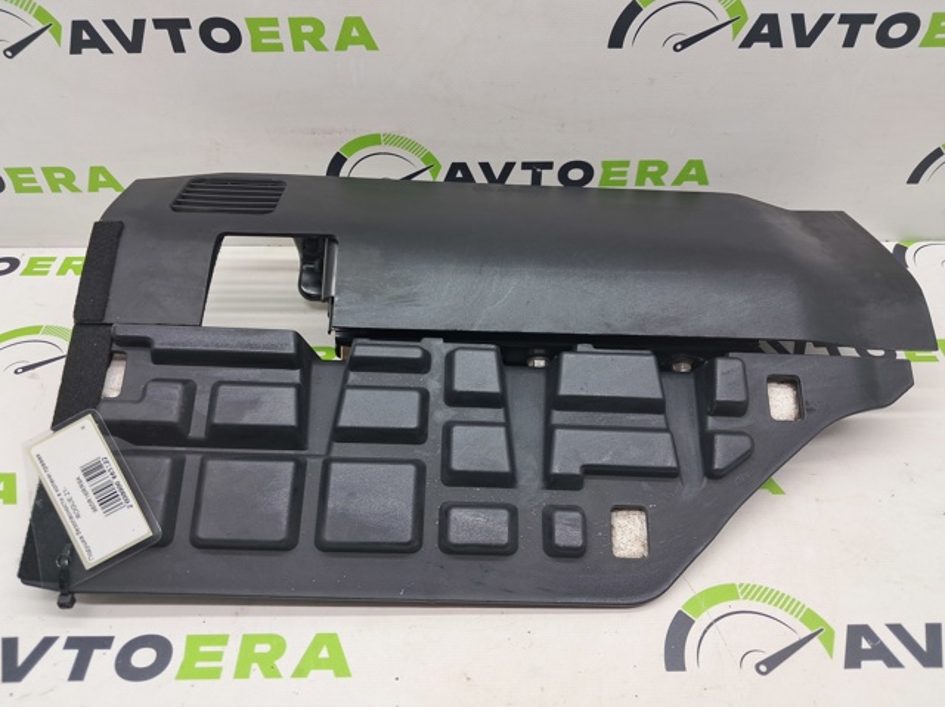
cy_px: 354
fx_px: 737
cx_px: 472
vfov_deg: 51.3
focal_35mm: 27
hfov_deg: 65.4
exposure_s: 1/50
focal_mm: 4
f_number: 1.8
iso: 50
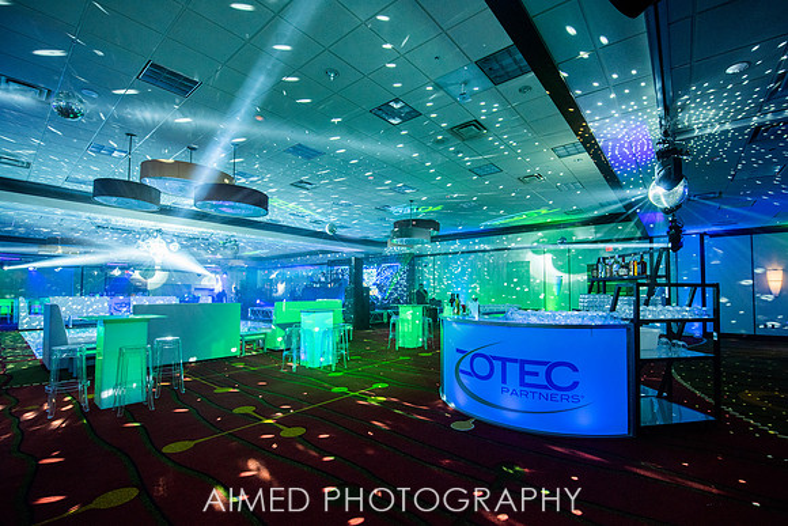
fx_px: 330
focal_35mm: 15
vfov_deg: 77.0
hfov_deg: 99.9
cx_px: 422
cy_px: 279
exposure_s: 1/200
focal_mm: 14
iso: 800
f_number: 3.5
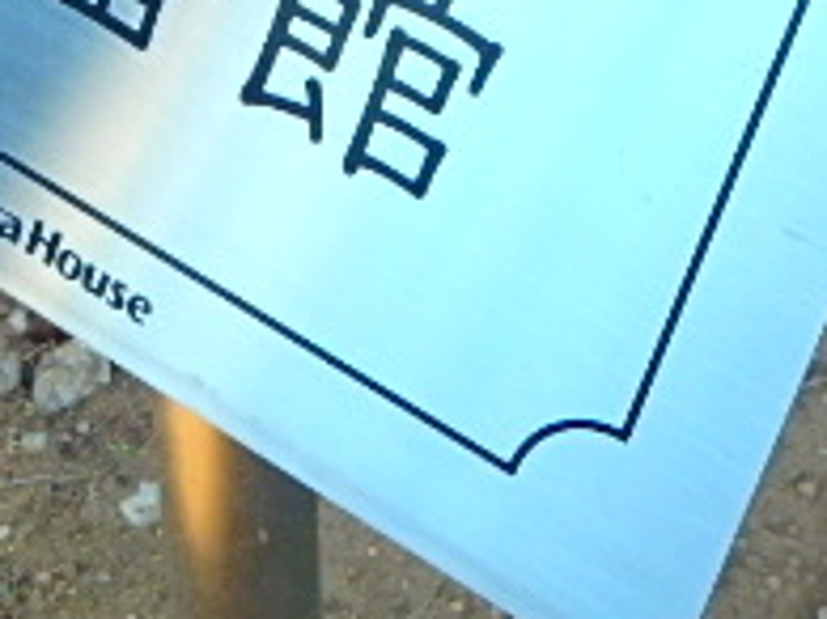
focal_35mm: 128
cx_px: 233
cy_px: -161
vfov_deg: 11.3
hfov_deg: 15.4
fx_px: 3056
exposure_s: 1/50
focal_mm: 6.9
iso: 200
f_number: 5.1
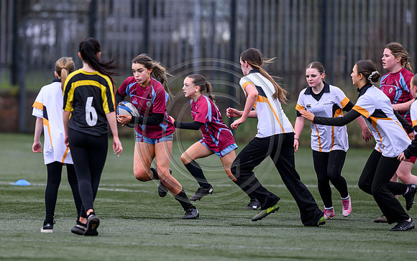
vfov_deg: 2.5
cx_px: 149
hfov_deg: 4.0
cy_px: 136
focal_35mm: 525
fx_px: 5964
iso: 500
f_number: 3.5
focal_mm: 400
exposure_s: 1/1250
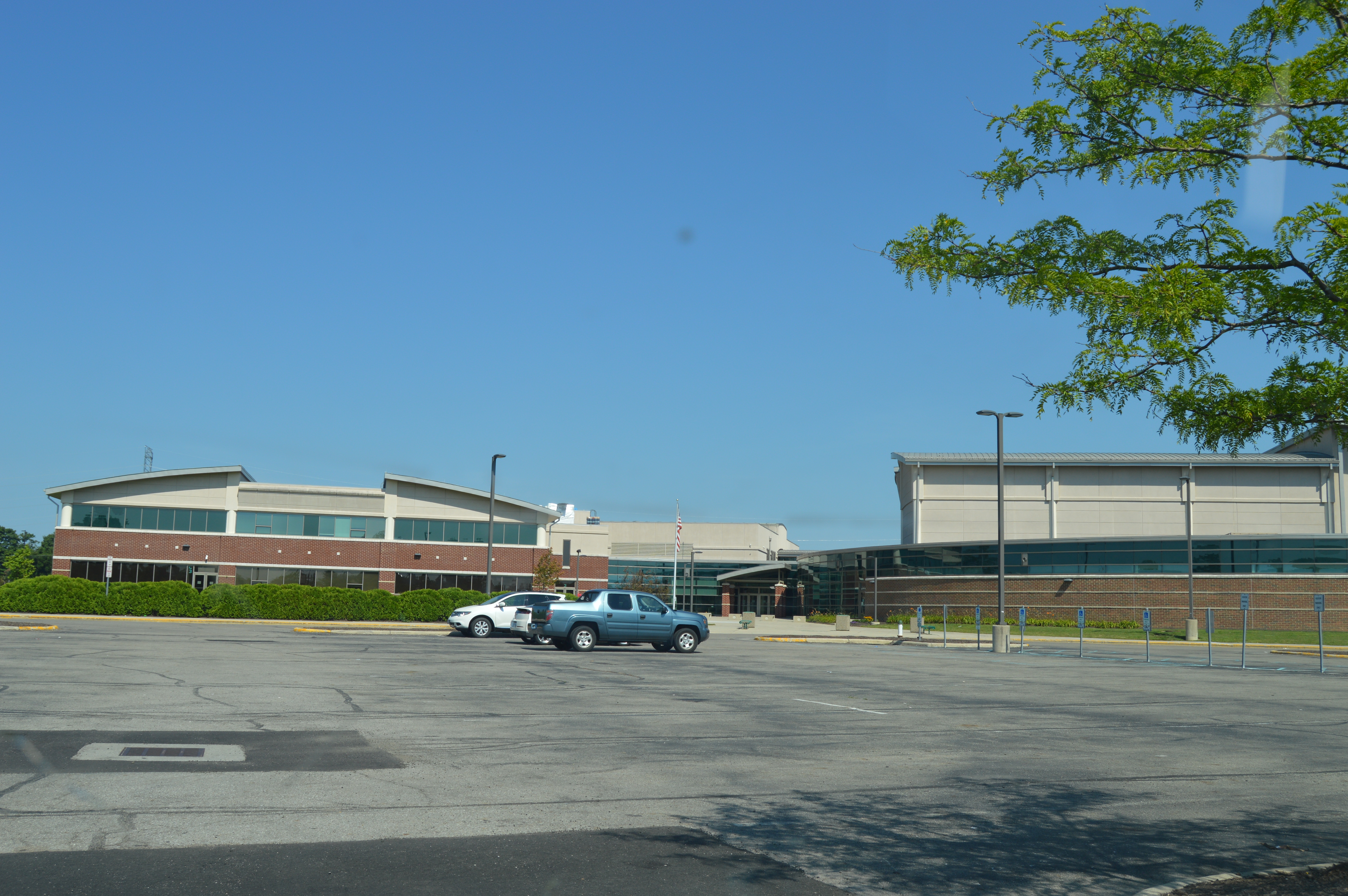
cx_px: 674
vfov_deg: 38.3
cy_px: 448
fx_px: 1291
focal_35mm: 34
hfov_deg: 55.1
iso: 100
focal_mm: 23
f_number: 9
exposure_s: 1/320
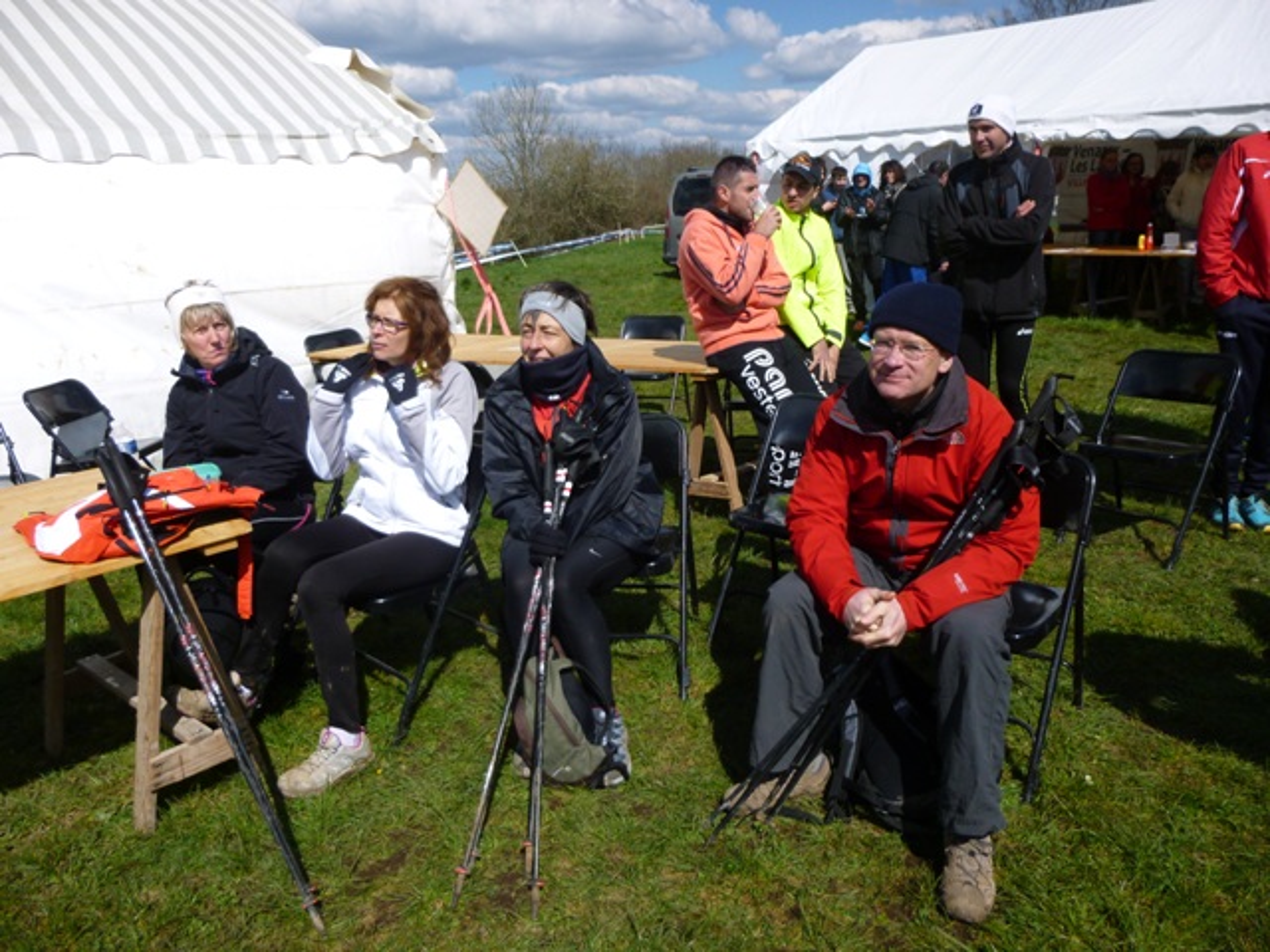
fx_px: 917
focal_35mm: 25
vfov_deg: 54.9
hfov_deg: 69.4
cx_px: 635
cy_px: 476
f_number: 3.1
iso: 100
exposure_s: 1/1300
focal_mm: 4.5
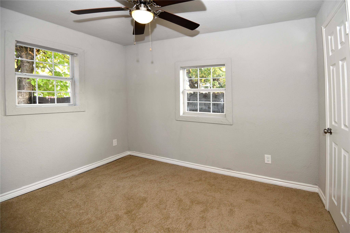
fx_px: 156
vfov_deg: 73.7
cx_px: 175
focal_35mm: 16
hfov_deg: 96.7
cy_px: 116
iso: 400
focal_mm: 16
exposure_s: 1/125
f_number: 4
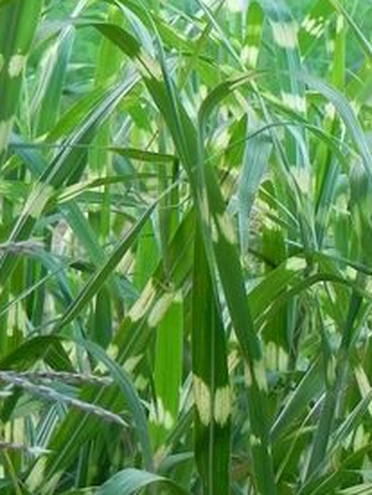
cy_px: 472
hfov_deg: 4.9
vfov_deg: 6.5
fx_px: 4360
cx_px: 399
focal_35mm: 305
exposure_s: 1/20
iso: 160
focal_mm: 18.8
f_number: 4.5
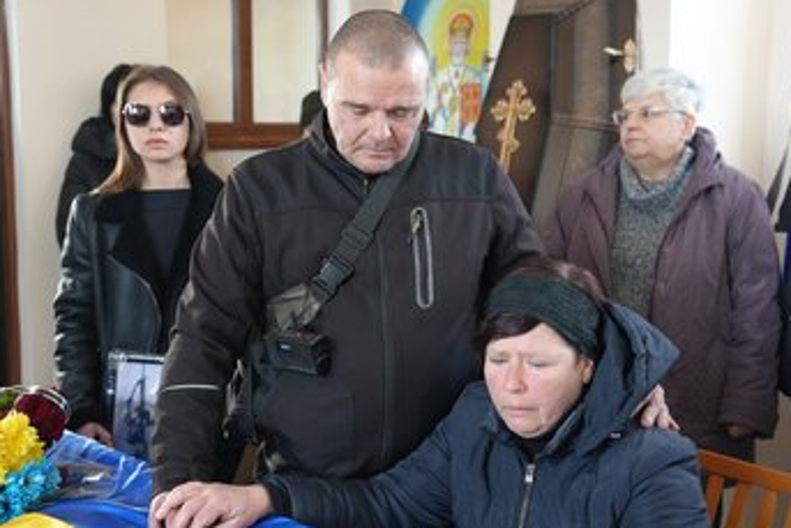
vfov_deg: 27.6
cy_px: 262
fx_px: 1077
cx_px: 374
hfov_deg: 40.3
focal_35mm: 49
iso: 1600
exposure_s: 1/160
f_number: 4
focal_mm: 42
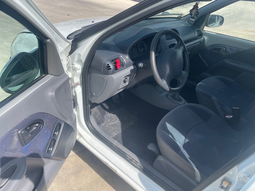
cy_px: 96
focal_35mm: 26
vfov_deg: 53.1
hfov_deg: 67.3
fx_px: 192
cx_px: 128
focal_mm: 4.2
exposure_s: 1/1366
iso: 32
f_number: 1.6
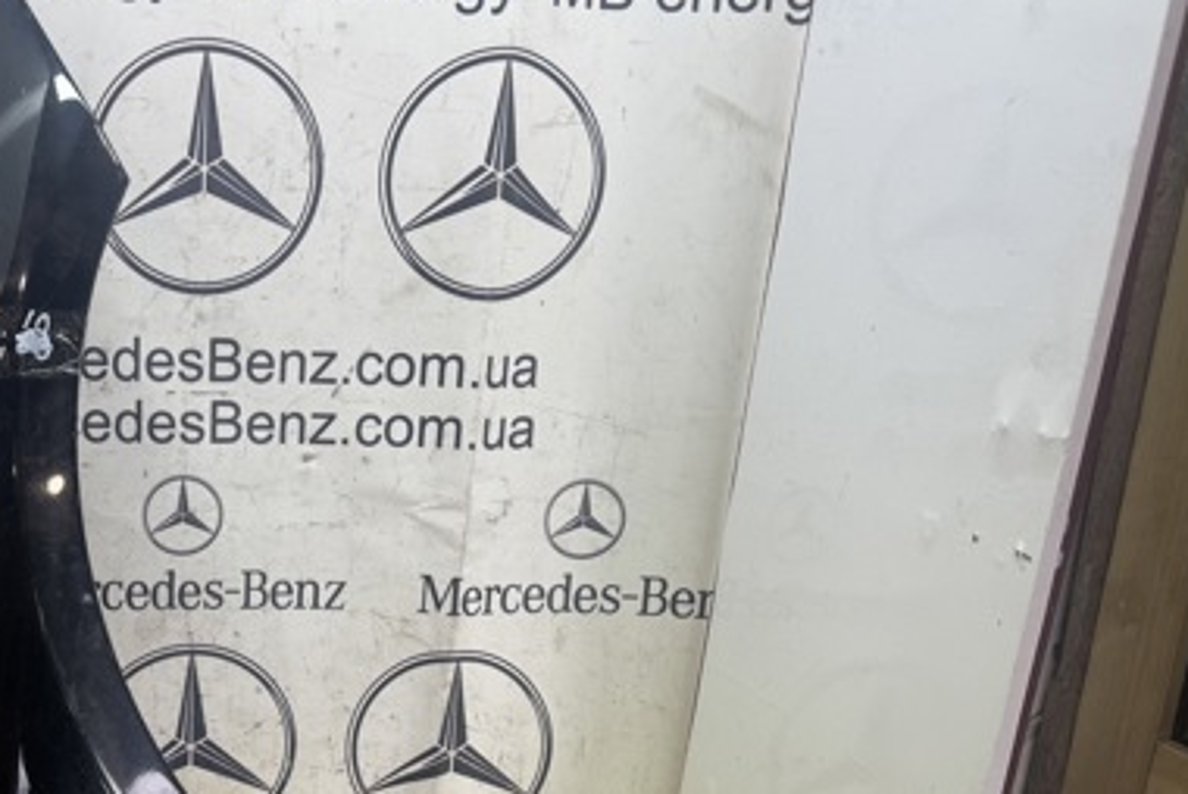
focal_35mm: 42
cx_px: 203
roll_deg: -1.6
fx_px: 1387
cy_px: 606
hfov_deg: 43.7
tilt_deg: -14.7
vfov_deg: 31.3
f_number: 1.78
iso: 80
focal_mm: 6.76
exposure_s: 1/121
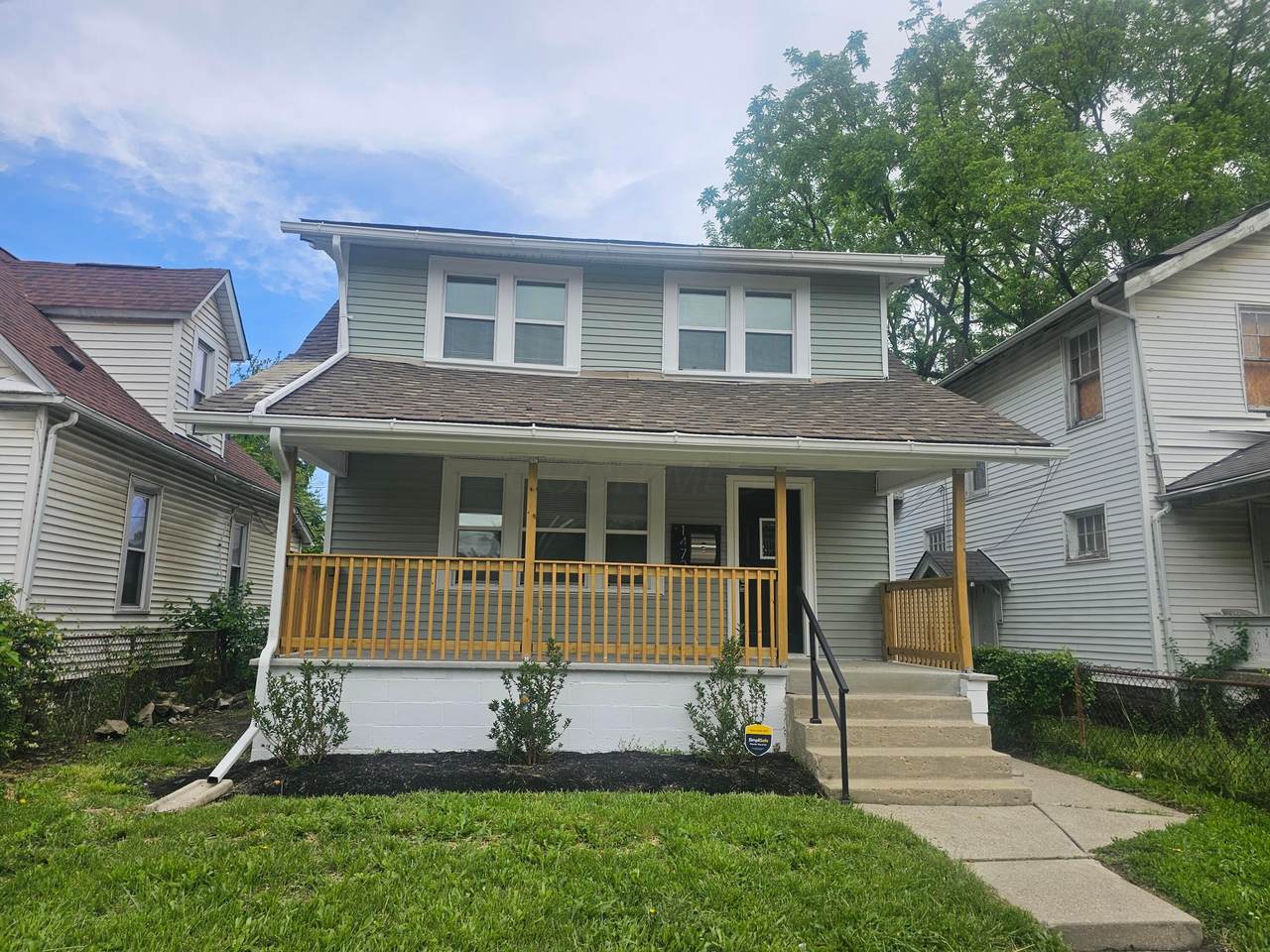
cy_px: 476
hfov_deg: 73.9
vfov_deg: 58.9
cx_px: 635
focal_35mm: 23
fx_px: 844
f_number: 1.7
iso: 10
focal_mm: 6.3
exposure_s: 1/556
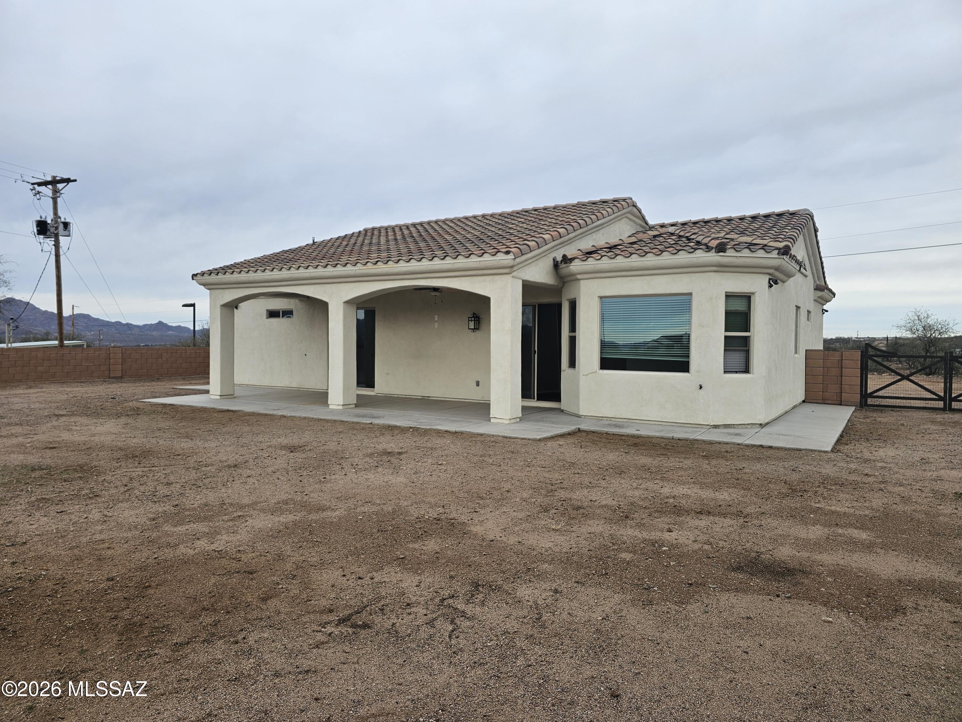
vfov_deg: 58.9
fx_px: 639
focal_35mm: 23
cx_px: 481
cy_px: 361
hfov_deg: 73.9
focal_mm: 6.3
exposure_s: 1/317
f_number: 1.7
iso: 12
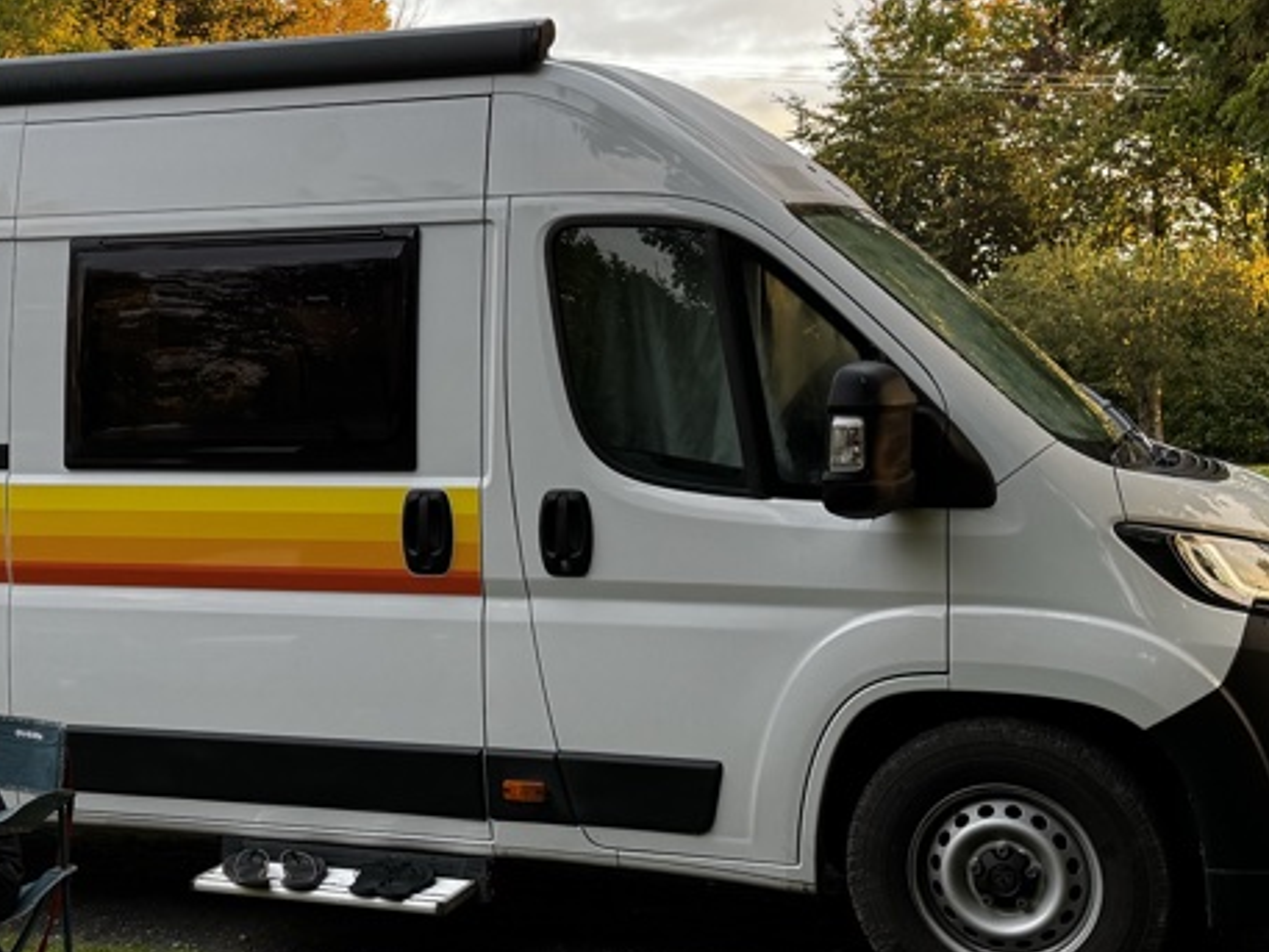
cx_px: 292
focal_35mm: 63
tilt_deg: +0.4
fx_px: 2310
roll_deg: +1.4
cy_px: 352
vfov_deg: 23.2
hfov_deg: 30.1
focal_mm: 6.76
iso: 100
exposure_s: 1/121
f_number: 1.78
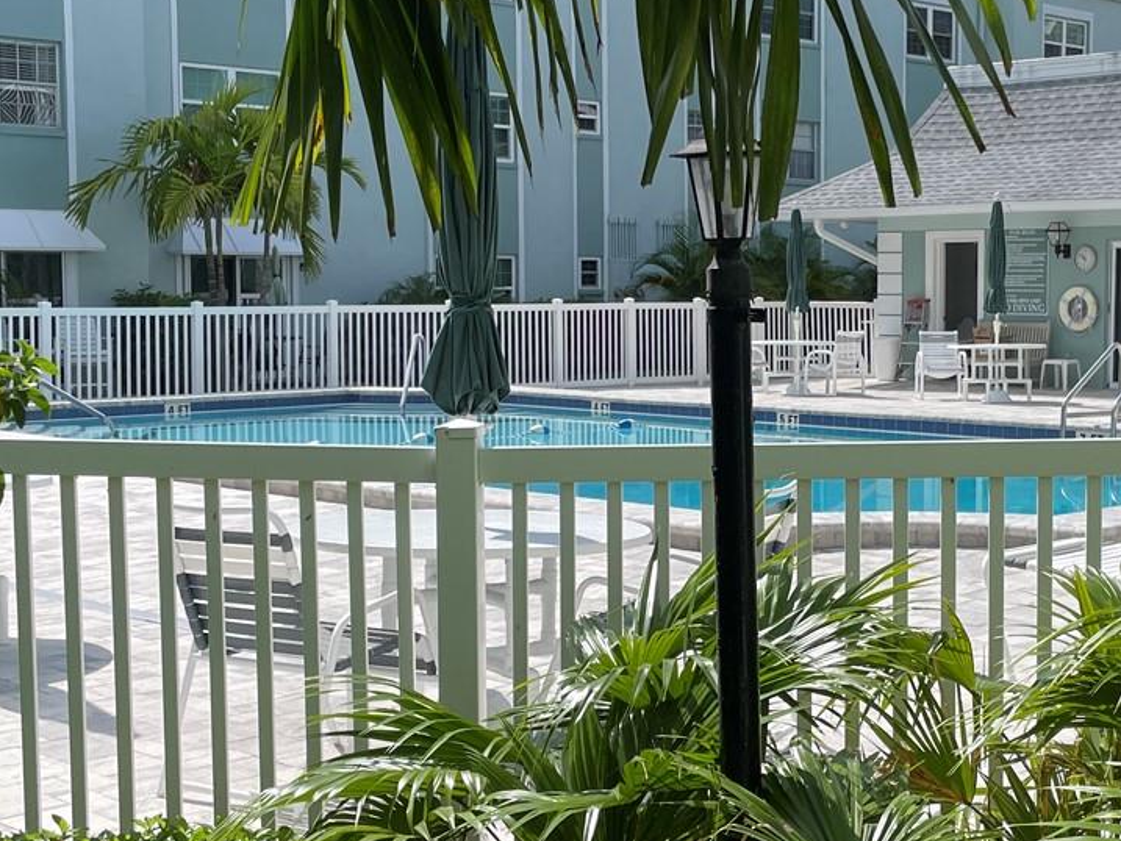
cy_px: 427
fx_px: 1879
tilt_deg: -4.4
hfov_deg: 32.9
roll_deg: +0.7
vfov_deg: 25.2
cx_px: 774
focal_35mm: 58
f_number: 1.6
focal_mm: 4.2
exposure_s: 1/3509
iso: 32
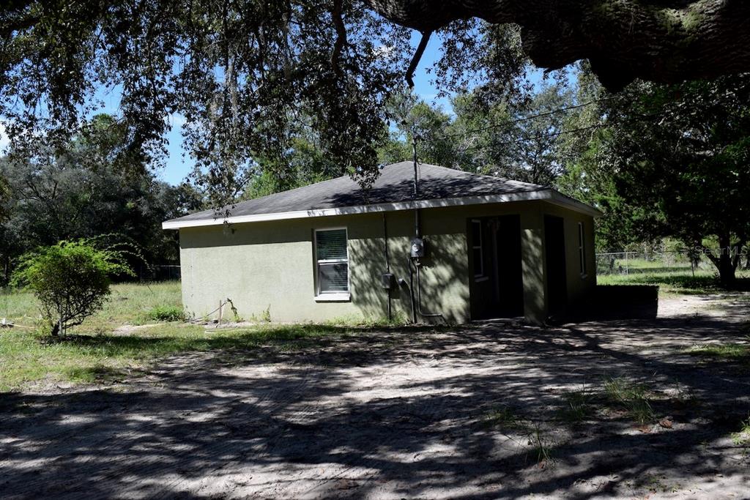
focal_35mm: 27
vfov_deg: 47.9
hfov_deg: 67.4
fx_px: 563
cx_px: 375
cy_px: 250
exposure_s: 1/125
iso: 100
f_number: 8
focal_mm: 18
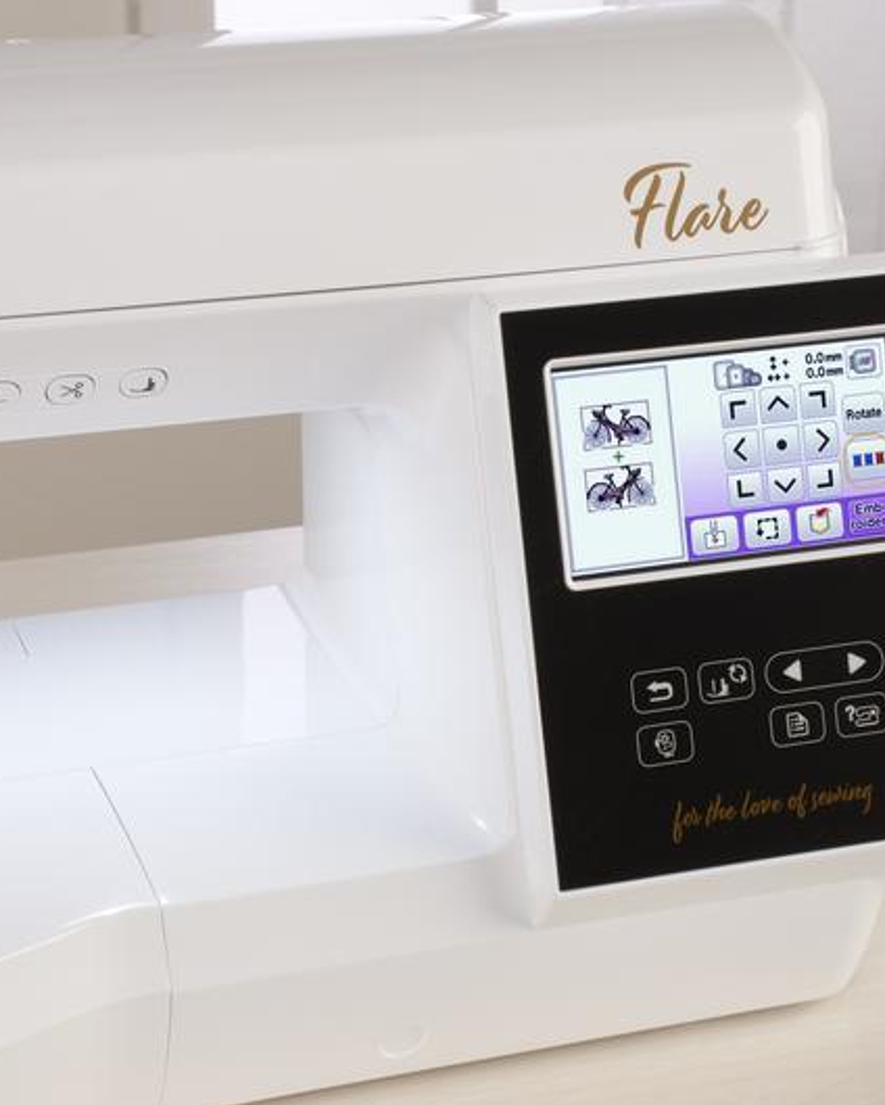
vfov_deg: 20.0
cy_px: 555
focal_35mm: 96
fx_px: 3130
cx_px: 520
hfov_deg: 16.1
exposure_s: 1/2
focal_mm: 45
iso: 200
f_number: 18
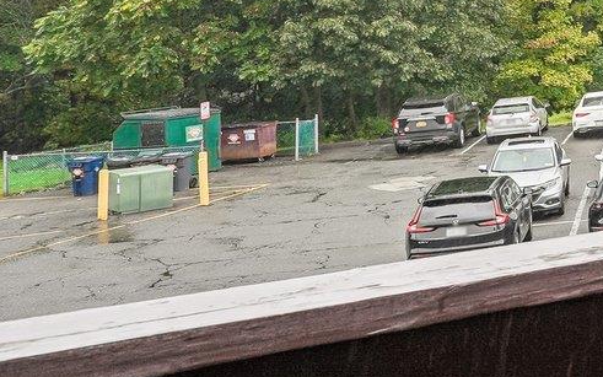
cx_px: 1178
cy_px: -76
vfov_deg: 18.2
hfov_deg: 19.3
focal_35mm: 68
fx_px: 1118
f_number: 8
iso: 200
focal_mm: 16
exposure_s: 1/80
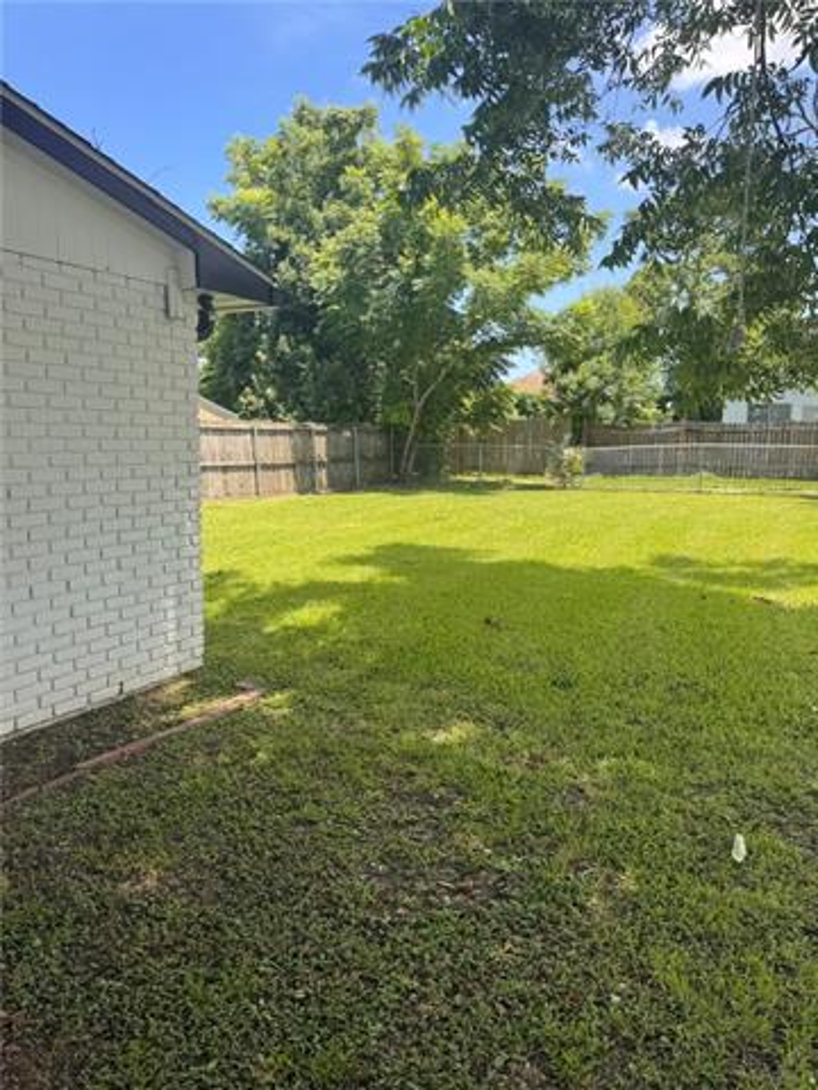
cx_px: 409
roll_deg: +1.2
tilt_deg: -6.7
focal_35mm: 24
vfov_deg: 71.6
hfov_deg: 56.8
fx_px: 756
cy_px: 545
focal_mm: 6.76
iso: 80
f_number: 1.78
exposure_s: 1/1131
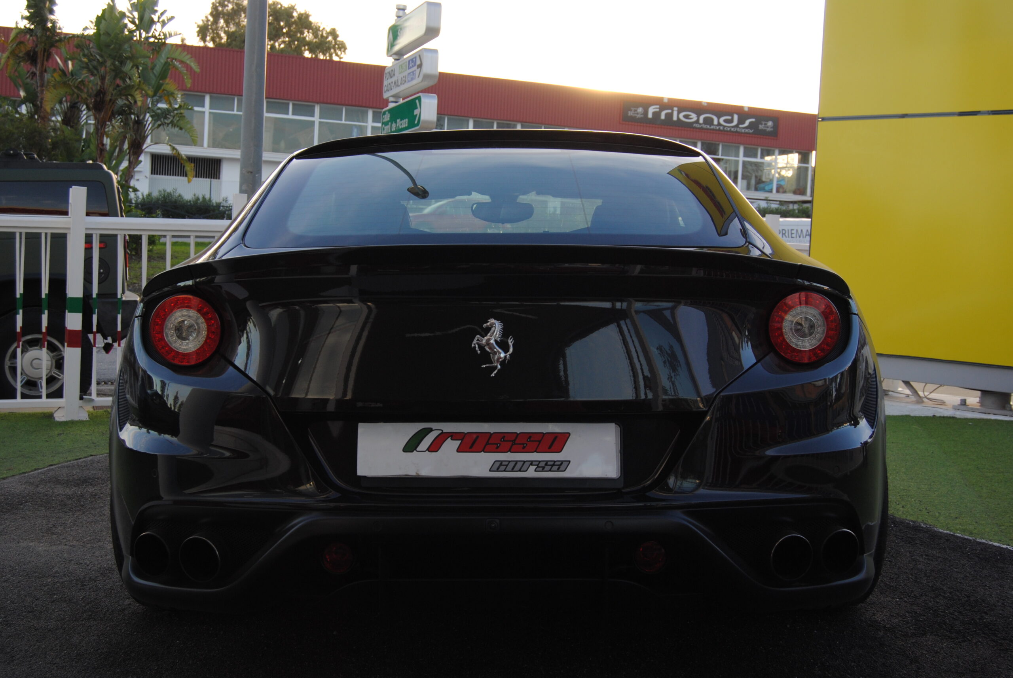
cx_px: 506
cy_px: 339
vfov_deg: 32.0
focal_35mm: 42
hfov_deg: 46.3
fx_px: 1183
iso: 180
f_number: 5.6
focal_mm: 28
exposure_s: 1/125
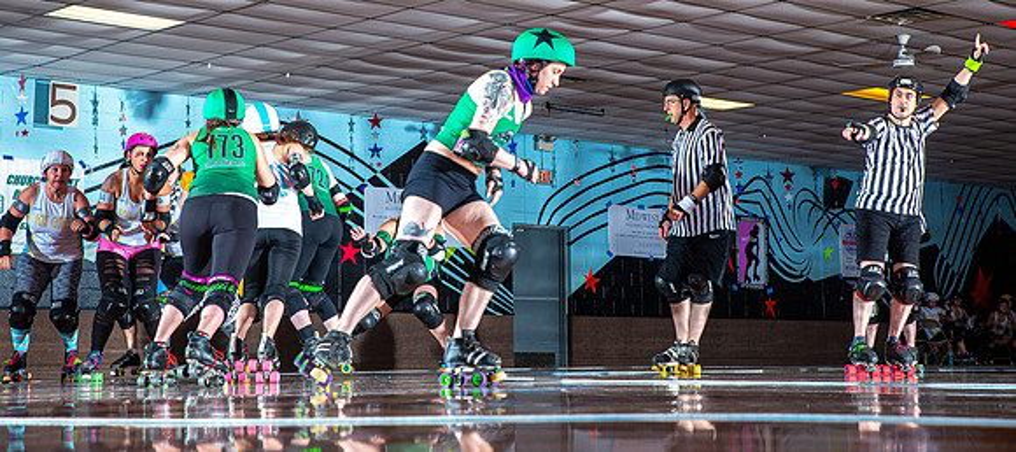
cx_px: 508
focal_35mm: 66
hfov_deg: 33.4
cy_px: 113
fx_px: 1694
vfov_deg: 15.1
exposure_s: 1/160
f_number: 8
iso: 640
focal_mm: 60
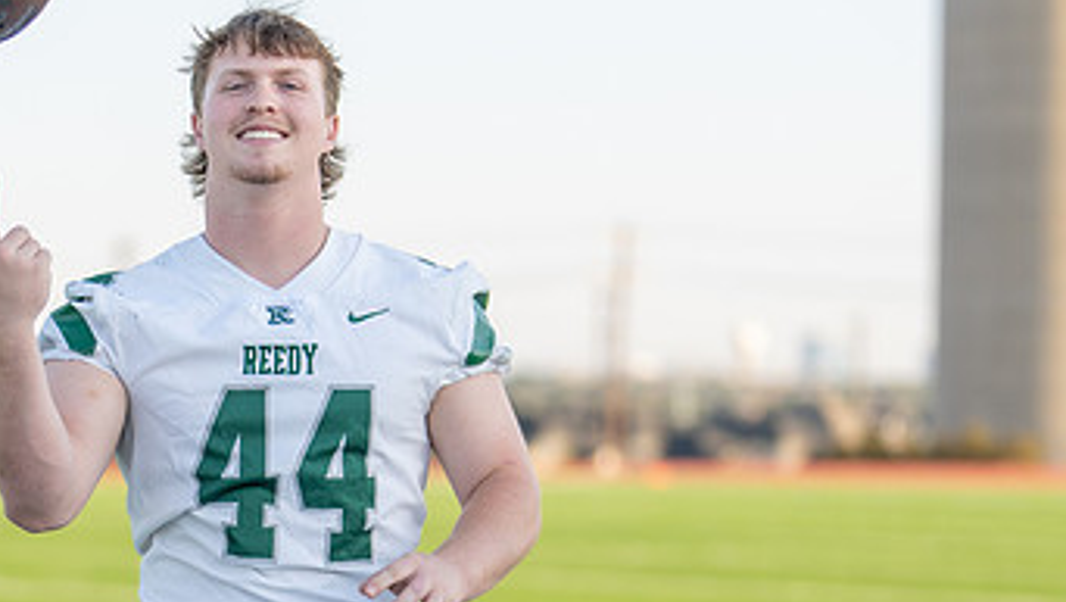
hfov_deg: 15.7
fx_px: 3847
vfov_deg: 8.9
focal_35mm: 136
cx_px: 243
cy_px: 590
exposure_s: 1/2000
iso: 100
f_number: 1.2
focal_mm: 50
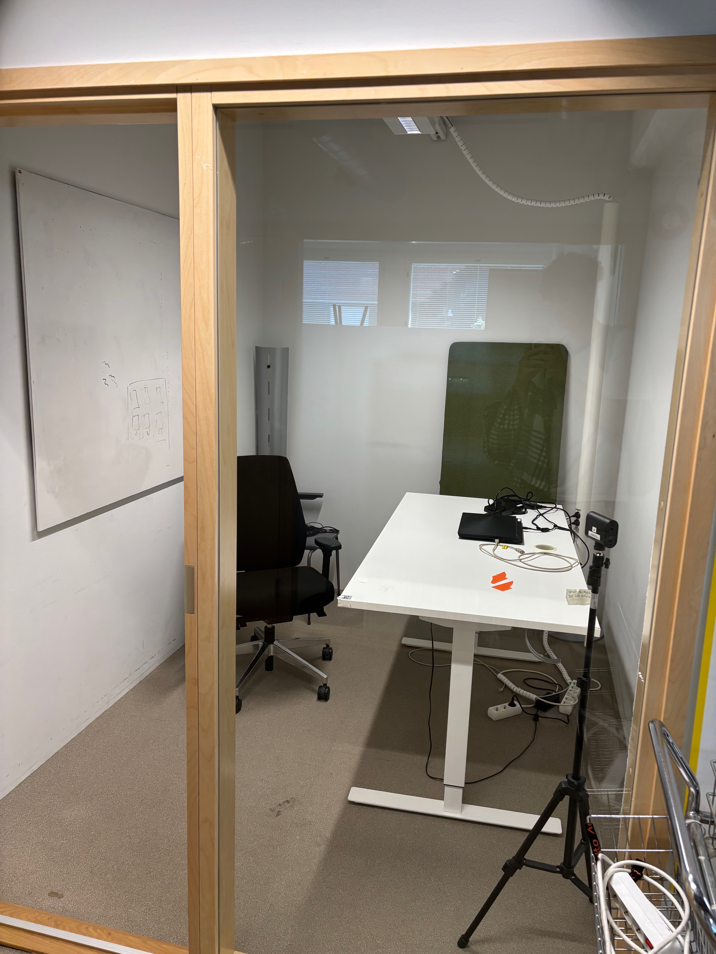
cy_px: 477
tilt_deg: -10.9
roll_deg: -2.7
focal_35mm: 26
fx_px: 717
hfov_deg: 53.1
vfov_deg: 67.3
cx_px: 358
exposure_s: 1/100
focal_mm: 5.96
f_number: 1.6
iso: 100
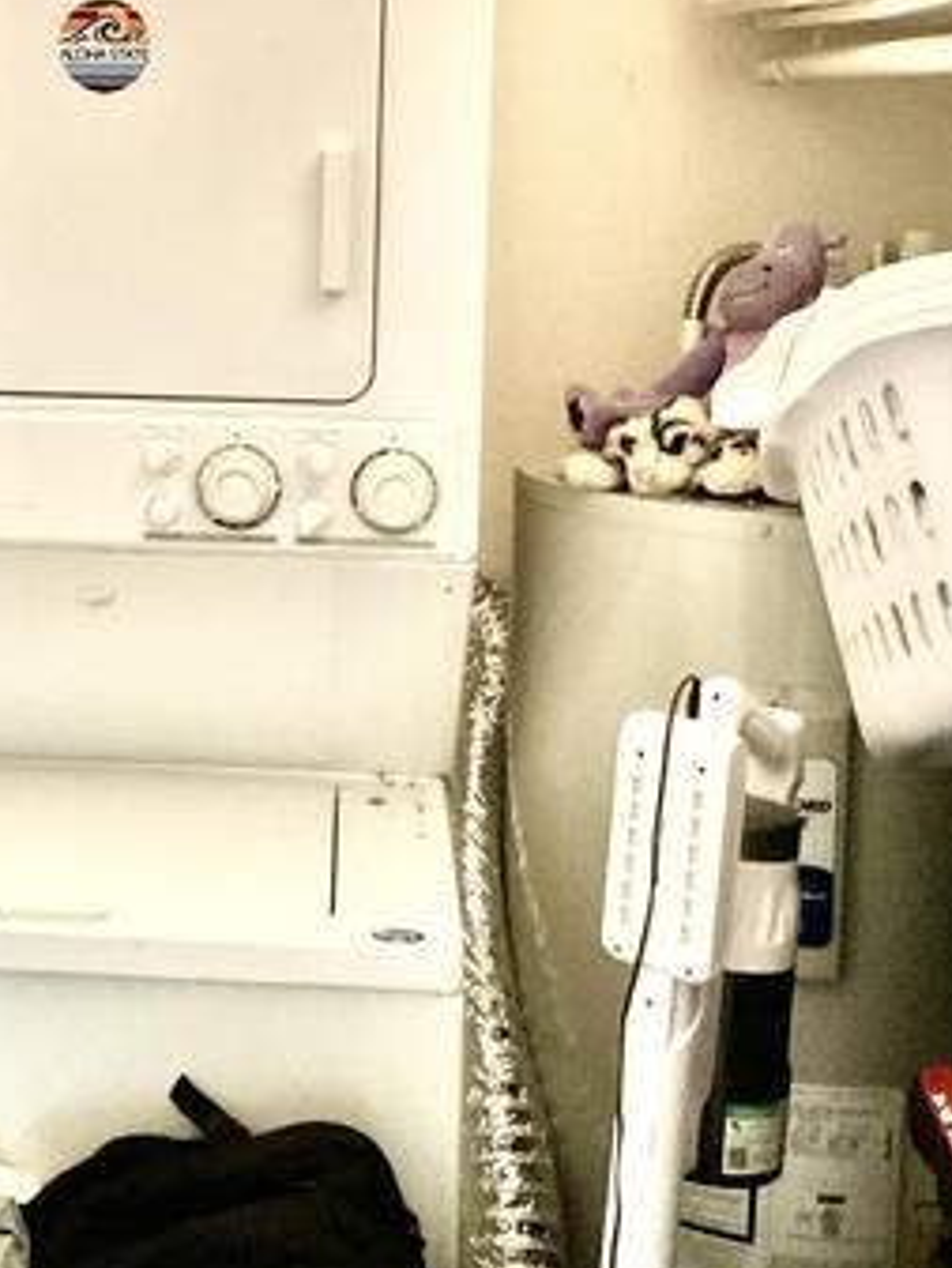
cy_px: 271
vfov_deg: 34.0
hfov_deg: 26.1
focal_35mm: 55
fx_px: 2016
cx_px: 196
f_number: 1.8
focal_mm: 3
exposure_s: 1/30
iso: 320
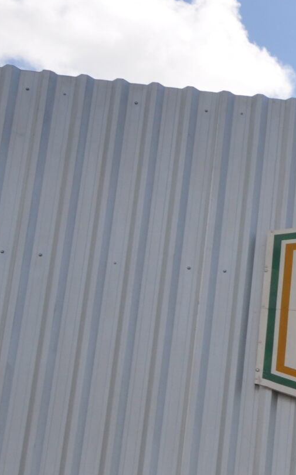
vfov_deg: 17.7
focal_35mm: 116
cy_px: 416
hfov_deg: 9.8
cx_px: 744
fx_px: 1499
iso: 250
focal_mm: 24
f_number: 11
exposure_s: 1/500
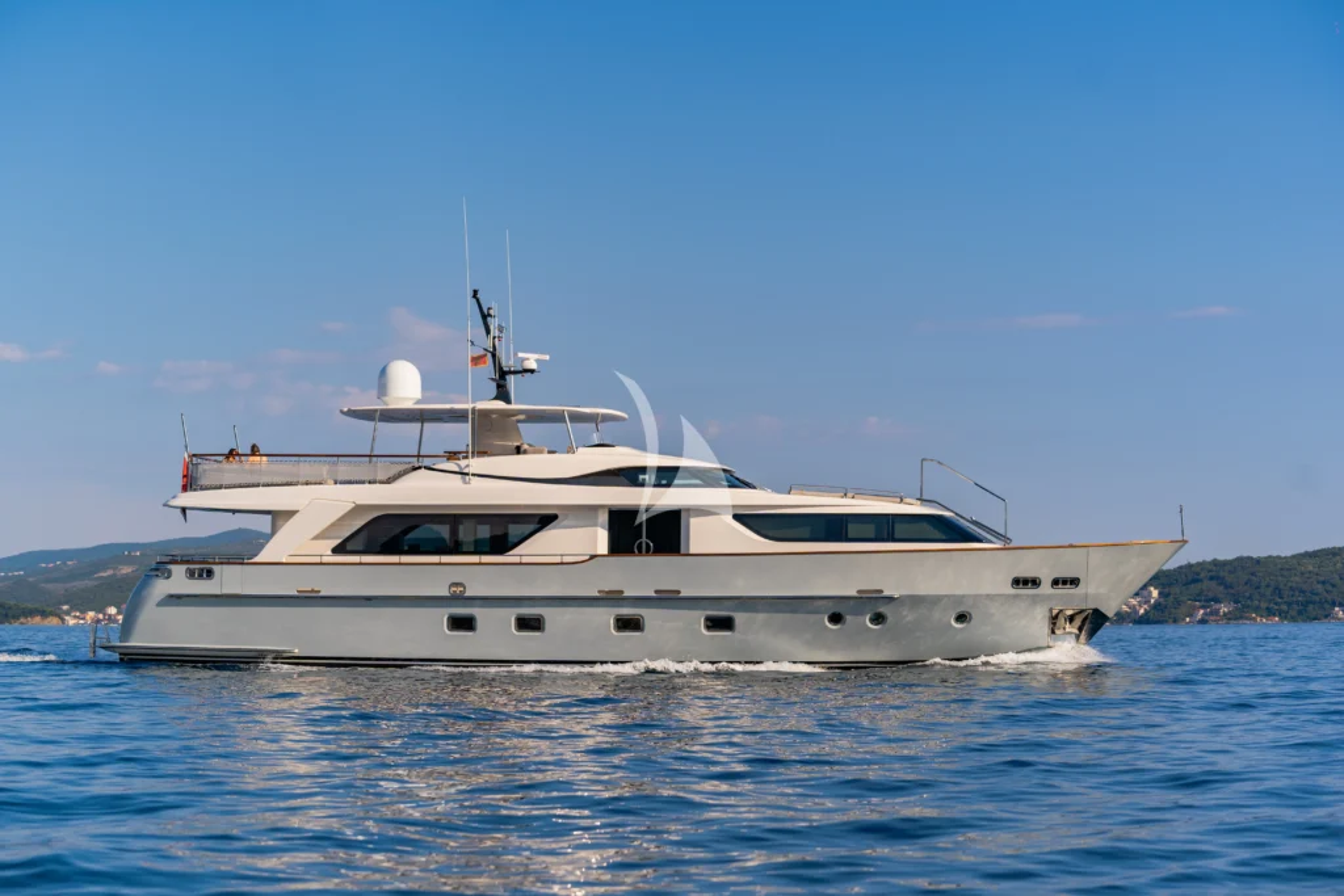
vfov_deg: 19.5
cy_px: 448
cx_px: 672
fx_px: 2614
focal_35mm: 70
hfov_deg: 28.8
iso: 100
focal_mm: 70
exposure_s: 1/2500
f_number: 4
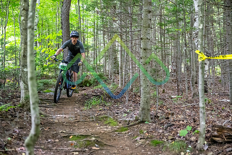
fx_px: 303
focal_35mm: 47
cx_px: 116
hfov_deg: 41.9
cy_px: 78
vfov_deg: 28.7
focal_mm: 47
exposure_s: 1/1000
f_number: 2.8
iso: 10000
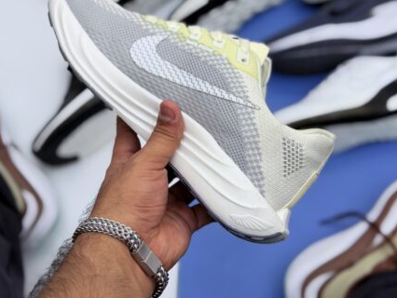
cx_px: 200
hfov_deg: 29.8
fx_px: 746
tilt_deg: -59.1
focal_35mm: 65
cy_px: 67
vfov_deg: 22.4
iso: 64
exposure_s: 1/405
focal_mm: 6.76
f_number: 1.78
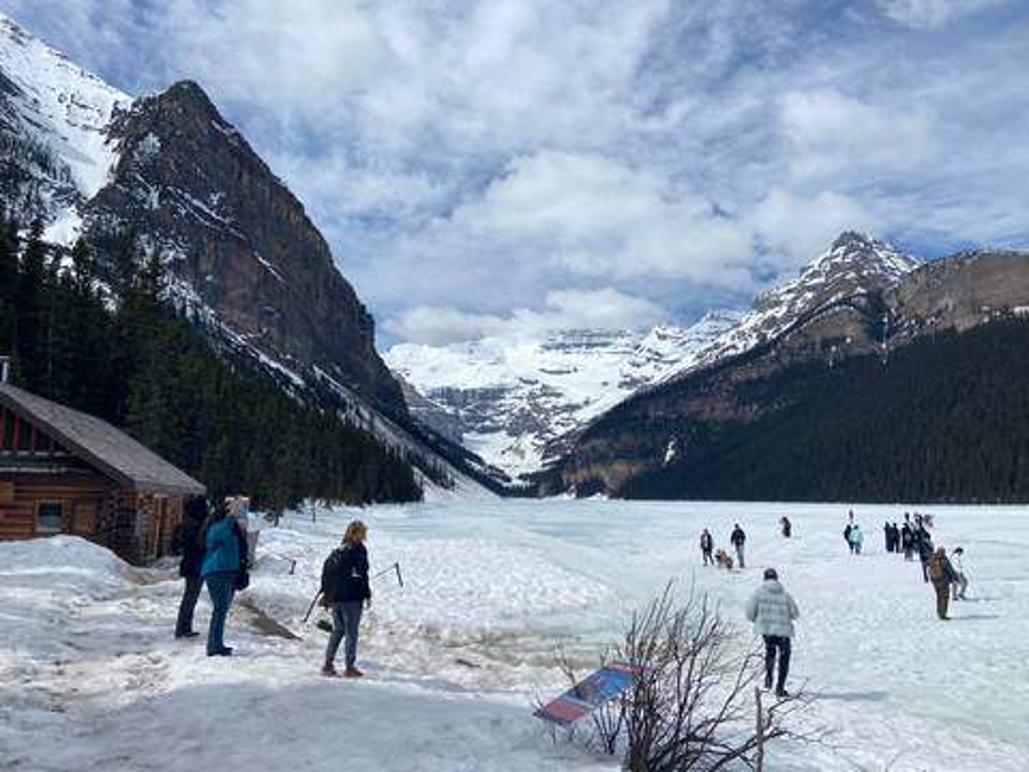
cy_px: 386
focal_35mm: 26
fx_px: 773
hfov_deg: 67.3
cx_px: 514
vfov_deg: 53.1
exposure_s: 1/7194
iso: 32
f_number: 1.8
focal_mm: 4.25
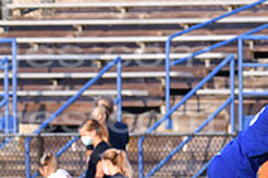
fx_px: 10874
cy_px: 155
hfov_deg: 1.4
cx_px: -123
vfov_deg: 0.9
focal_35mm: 1462
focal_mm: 300
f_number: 5.6
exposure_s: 1/1000
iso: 800
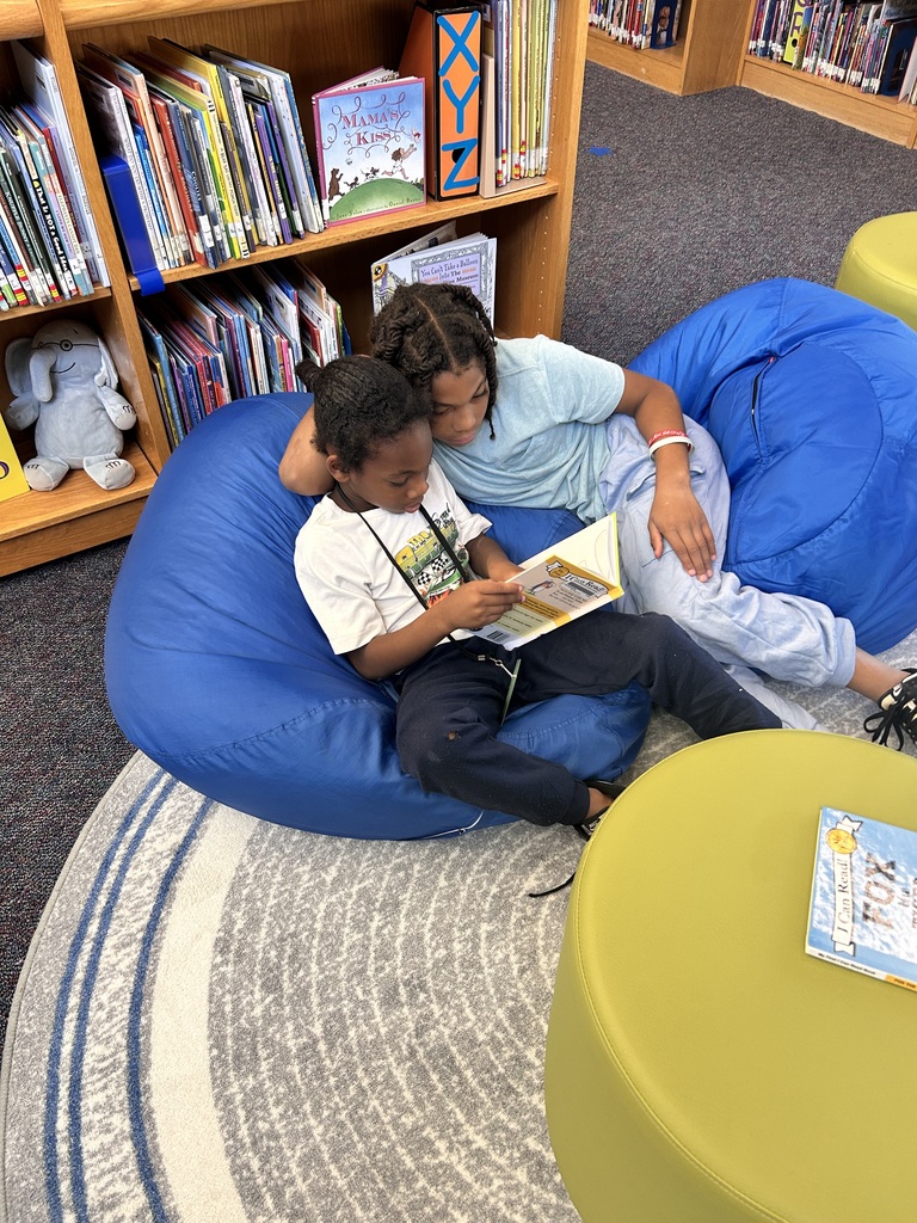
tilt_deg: -43.6
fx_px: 918
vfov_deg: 67.3
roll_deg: -1.1
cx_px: 458
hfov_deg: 53.1
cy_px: 612
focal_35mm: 26
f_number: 1.5
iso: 125
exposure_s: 1/75
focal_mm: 5.7
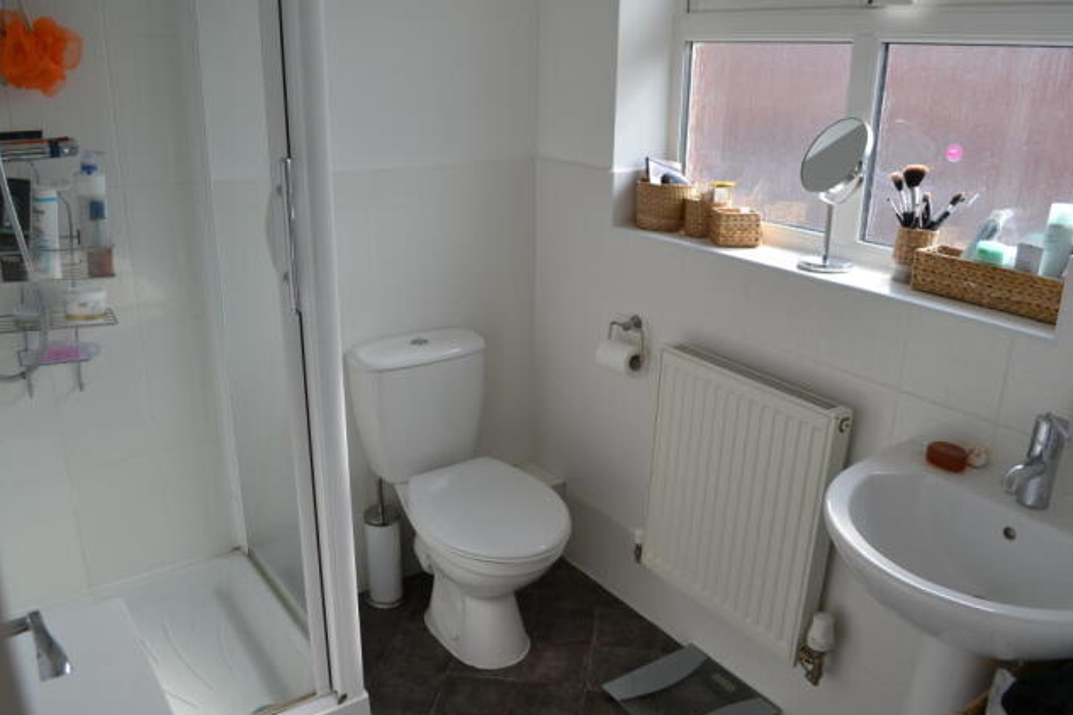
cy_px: 358
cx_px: 541
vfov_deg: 46.4
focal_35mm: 28
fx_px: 834
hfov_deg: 65.5
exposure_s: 1/125
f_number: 5.6
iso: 180
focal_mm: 18
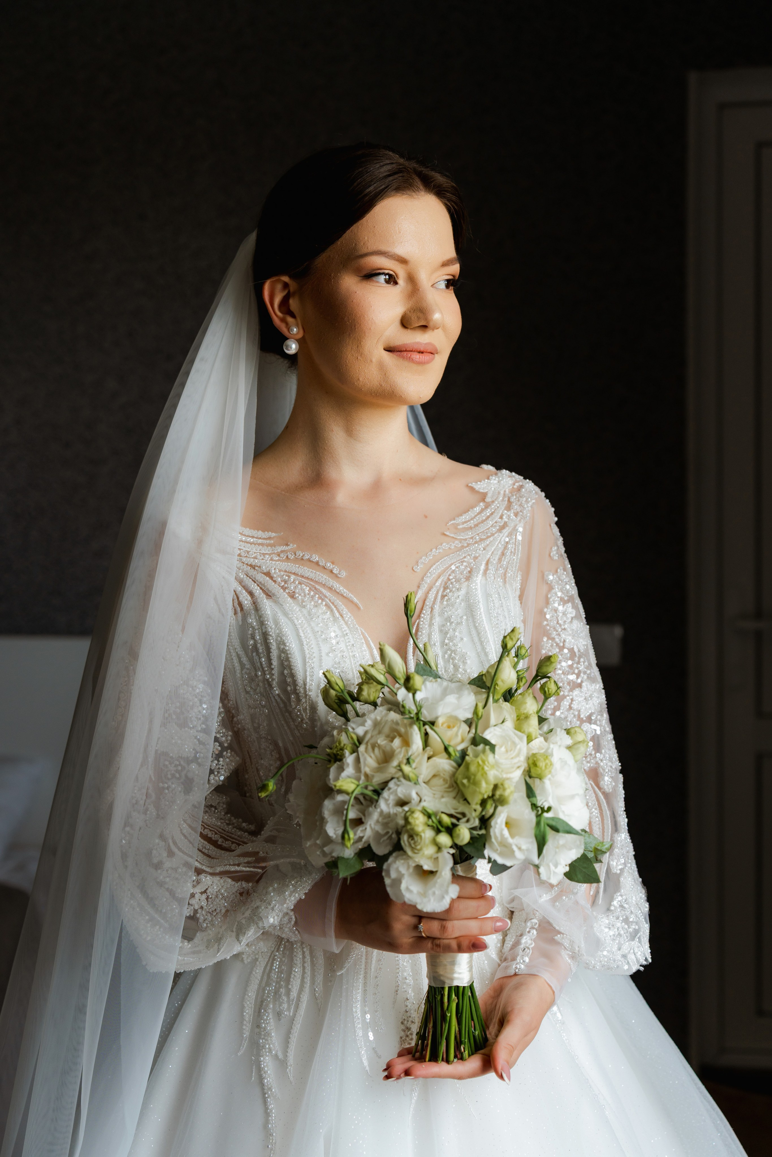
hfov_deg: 26.5
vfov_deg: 38.9
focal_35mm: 51
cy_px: 578
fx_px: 1640
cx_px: 386
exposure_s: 1/160
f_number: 3.5
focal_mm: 51
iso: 160
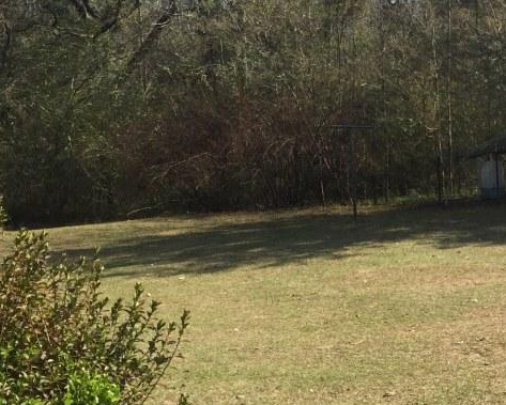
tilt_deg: -5.2
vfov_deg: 21.8
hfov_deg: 25.3
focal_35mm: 70
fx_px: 1049
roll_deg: +0.3
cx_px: 547
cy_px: 160
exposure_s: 1/1163
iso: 32
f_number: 2.2
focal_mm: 4.15
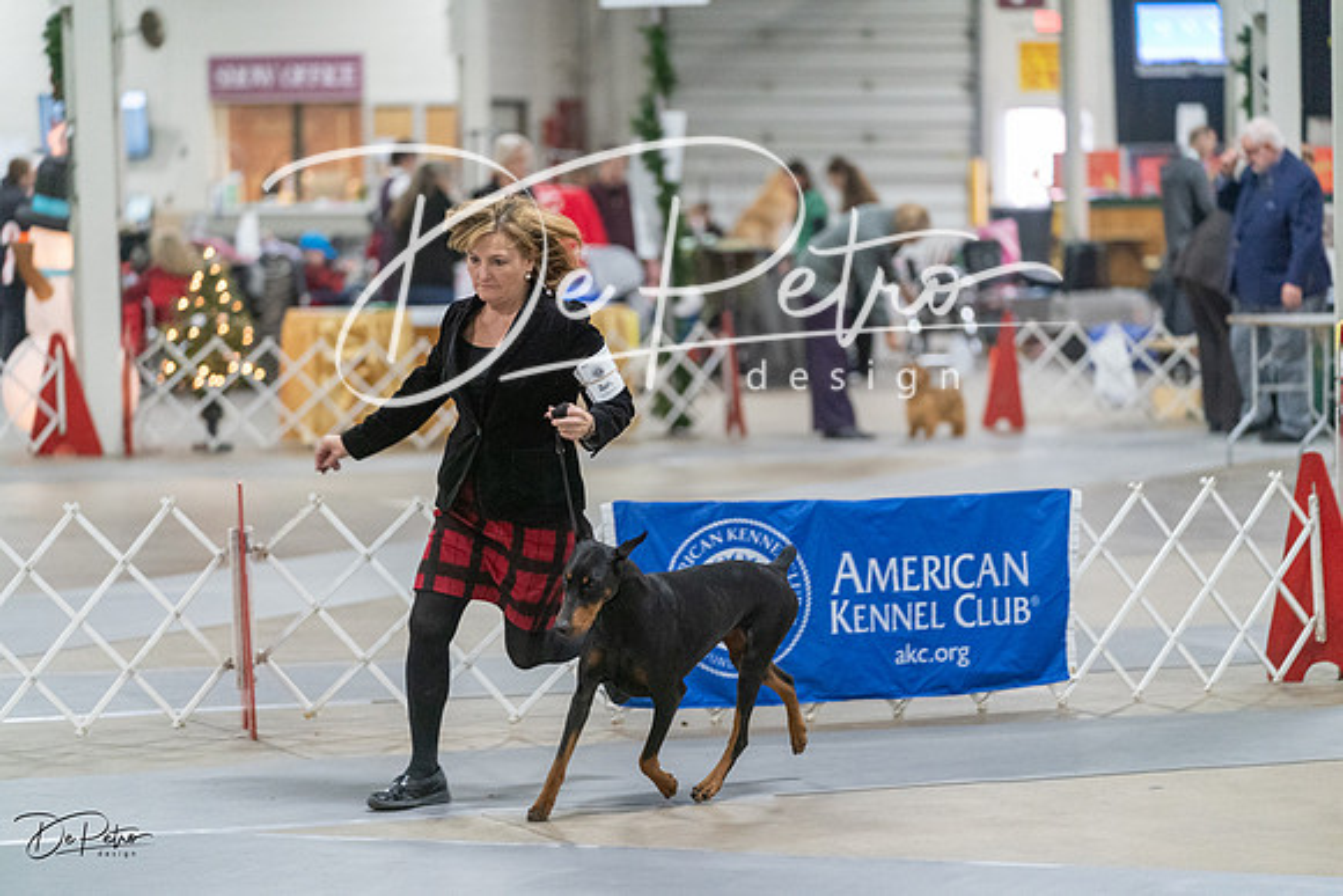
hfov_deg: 15.0
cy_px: 448
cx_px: 672
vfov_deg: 10.0
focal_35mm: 137
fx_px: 5112
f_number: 2.8
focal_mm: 137
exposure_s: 1/320
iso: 6400
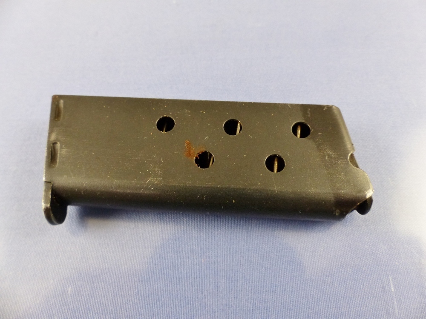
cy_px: 160
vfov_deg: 54.9
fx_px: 308
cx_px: 213
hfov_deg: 69.4
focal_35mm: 25
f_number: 2.8
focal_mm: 4.5
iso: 320
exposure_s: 1/60
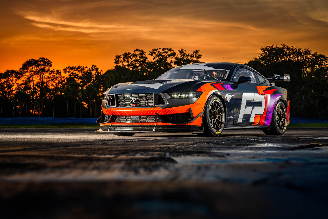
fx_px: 656
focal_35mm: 72
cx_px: 164
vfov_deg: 18.9
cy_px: 110
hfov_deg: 28.1
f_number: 4
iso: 100
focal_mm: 48
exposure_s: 1/125
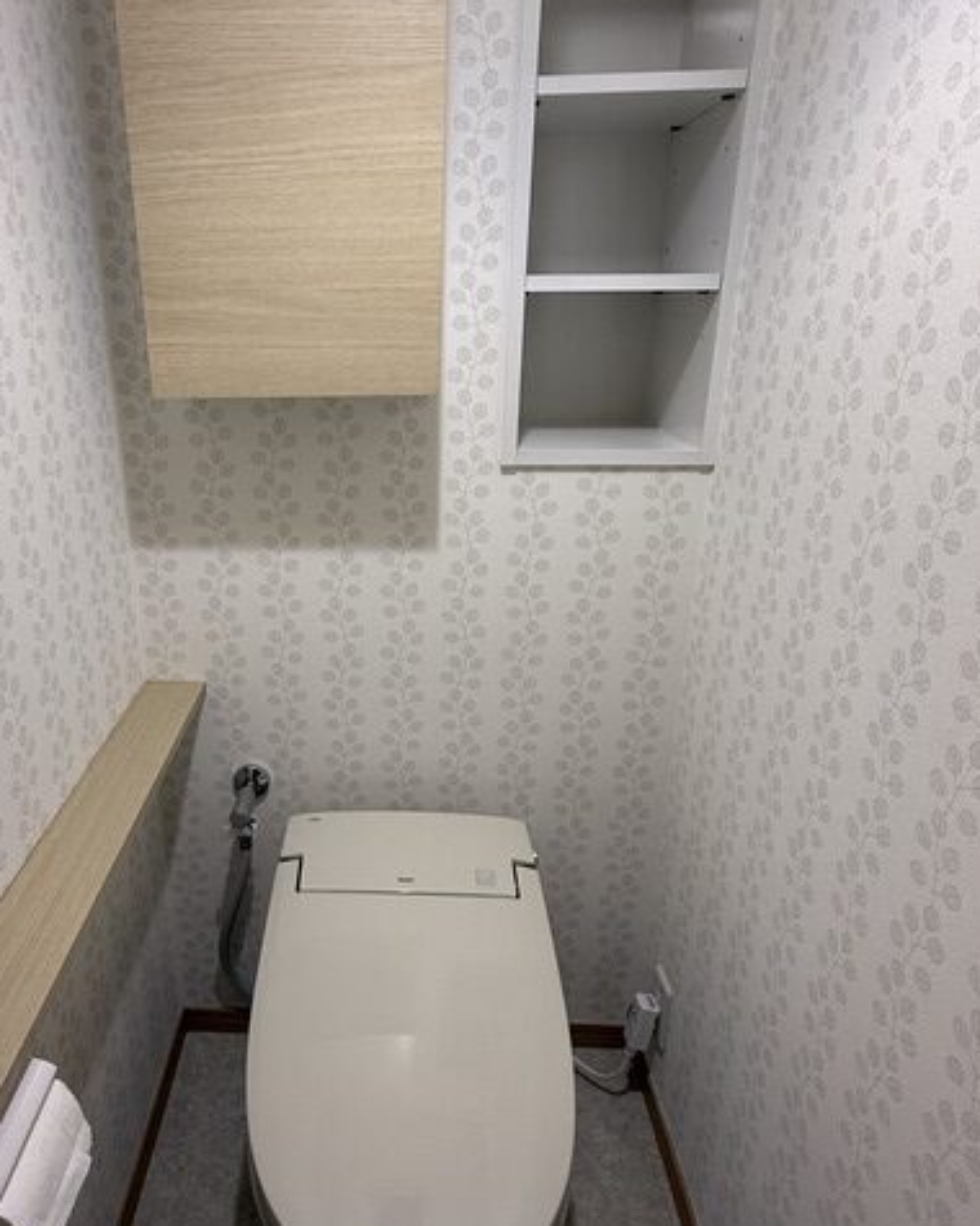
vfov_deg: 72.6
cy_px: 599
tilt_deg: -19.9
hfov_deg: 59.7
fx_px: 834
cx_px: 343
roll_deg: +0.8
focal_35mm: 23
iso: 200
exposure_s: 1/60
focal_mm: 2.22
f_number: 2.2
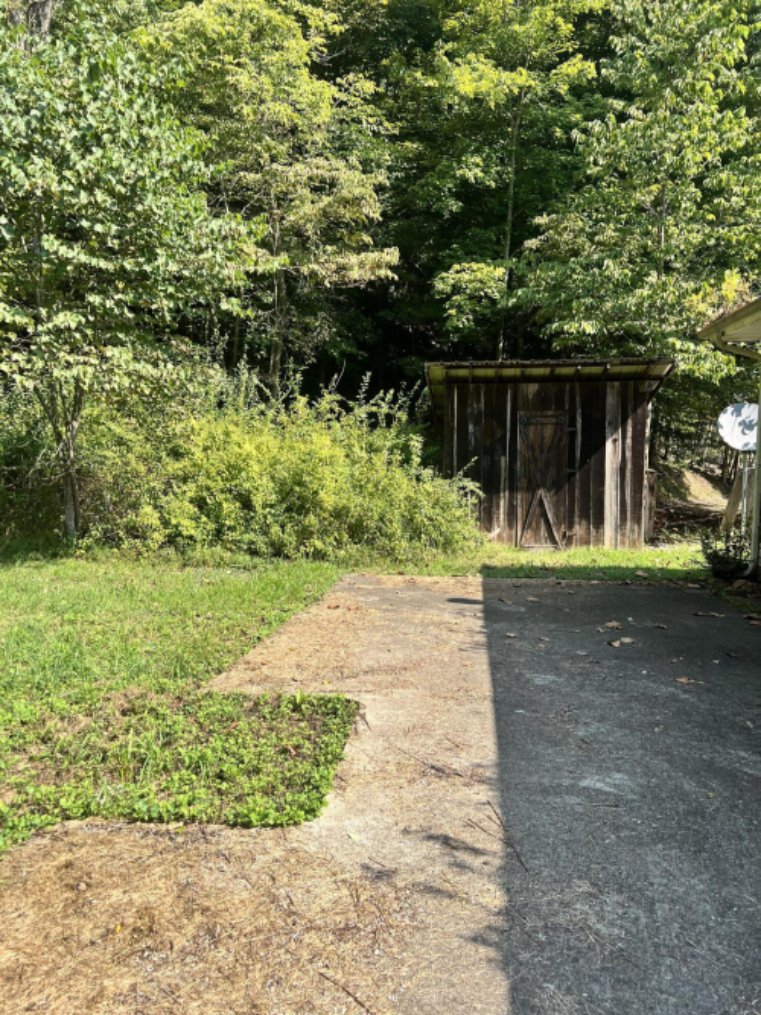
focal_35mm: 26
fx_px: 762
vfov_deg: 67.3
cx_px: 380
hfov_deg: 53.0
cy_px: 508
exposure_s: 1/1575
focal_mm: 5.7
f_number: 1.5
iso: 50
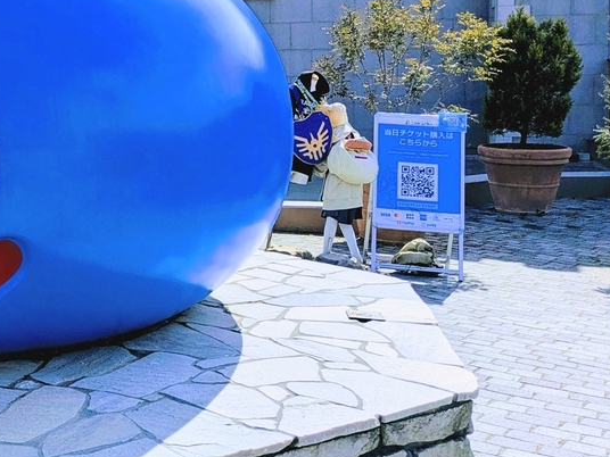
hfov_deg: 32.2
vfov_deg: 25.7
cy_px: 103
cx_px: 28
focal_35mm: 56
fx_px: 987
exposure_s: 1/7092
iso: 57
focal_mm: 5.43
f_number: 1.89
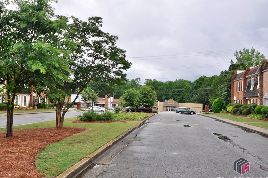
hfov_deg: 58.8
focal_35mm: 32
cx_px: 128
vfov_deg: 41.0
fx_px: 238
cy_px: 90
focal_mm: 20
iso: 200
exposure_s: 1/250
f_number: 8
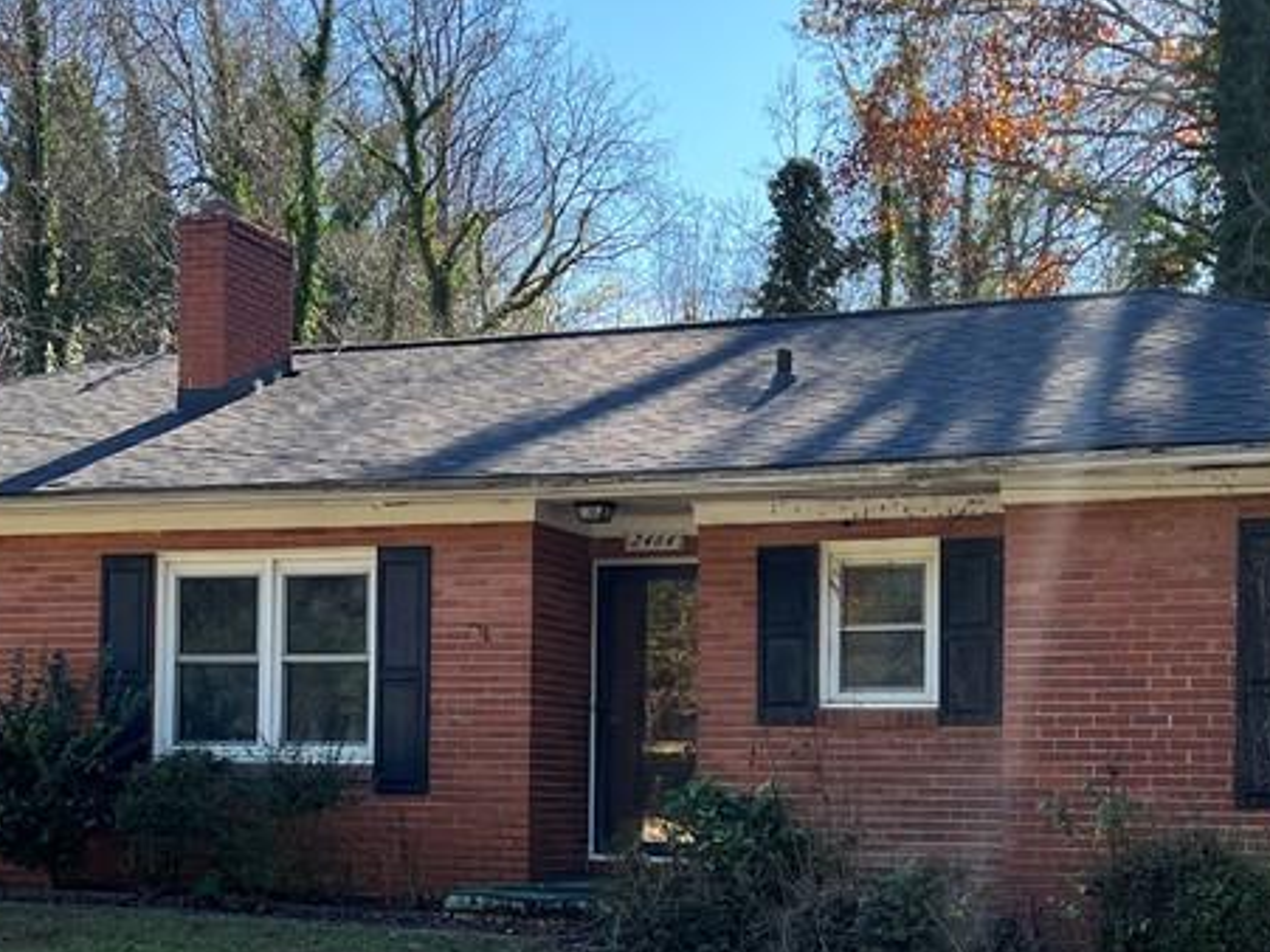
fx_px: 2164
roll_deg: -0.1
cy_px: 738
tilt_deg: +0.5
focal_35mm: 59
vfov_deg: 24.5
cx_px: 634
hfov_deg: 32.7
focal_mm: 5.7
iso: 50
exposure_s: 1/658
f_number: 1.5
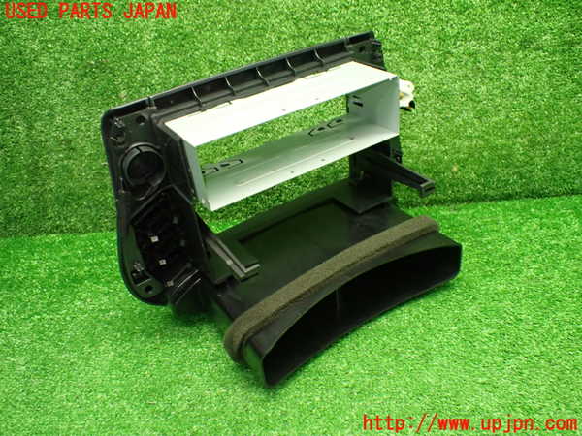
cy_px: 218
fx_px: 504
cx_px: 291
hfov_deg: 60.0
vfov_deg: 46.8
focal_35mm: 30
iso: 800
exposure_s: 1/80
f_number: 2.3
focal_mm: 5.4
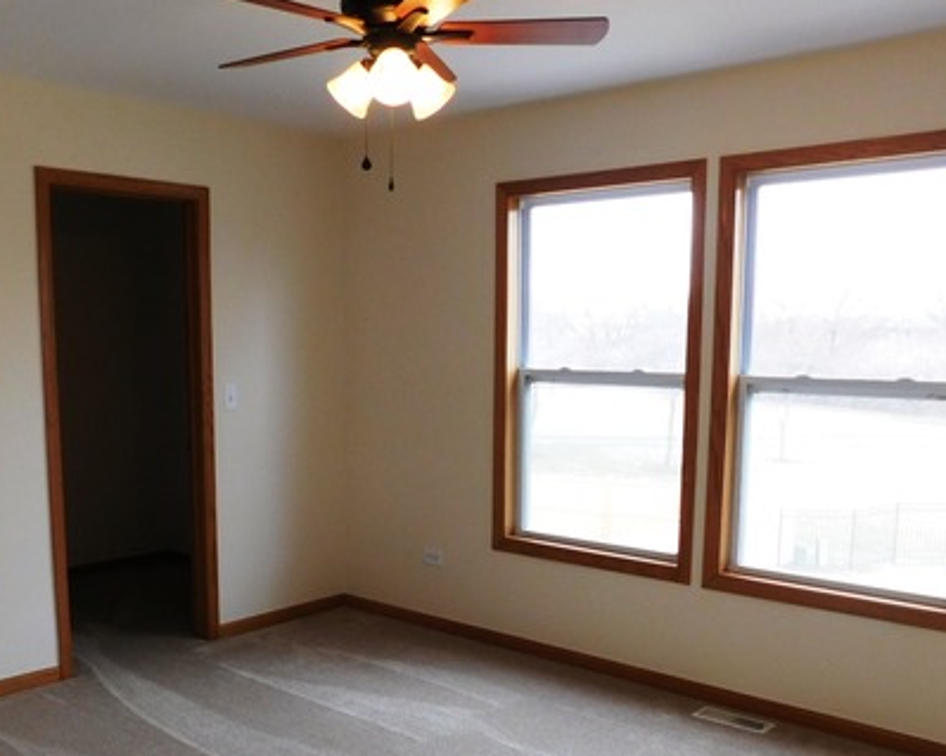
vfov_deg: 40.7
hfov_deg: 50.0
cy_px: 488
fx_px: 1008
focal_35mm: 36
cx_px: 384
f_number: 3
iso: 125
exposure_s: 1/80
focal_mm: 4
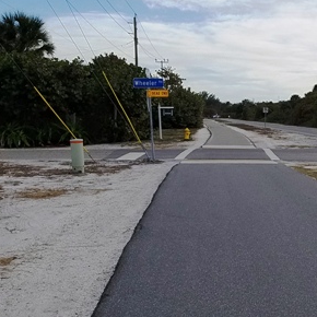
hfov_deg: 42.2
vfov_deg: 43.9
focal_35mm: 38
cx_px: 247
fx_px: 394
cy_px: 161
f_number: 1.7
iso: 50
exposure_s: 1/1880
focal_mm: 4.2
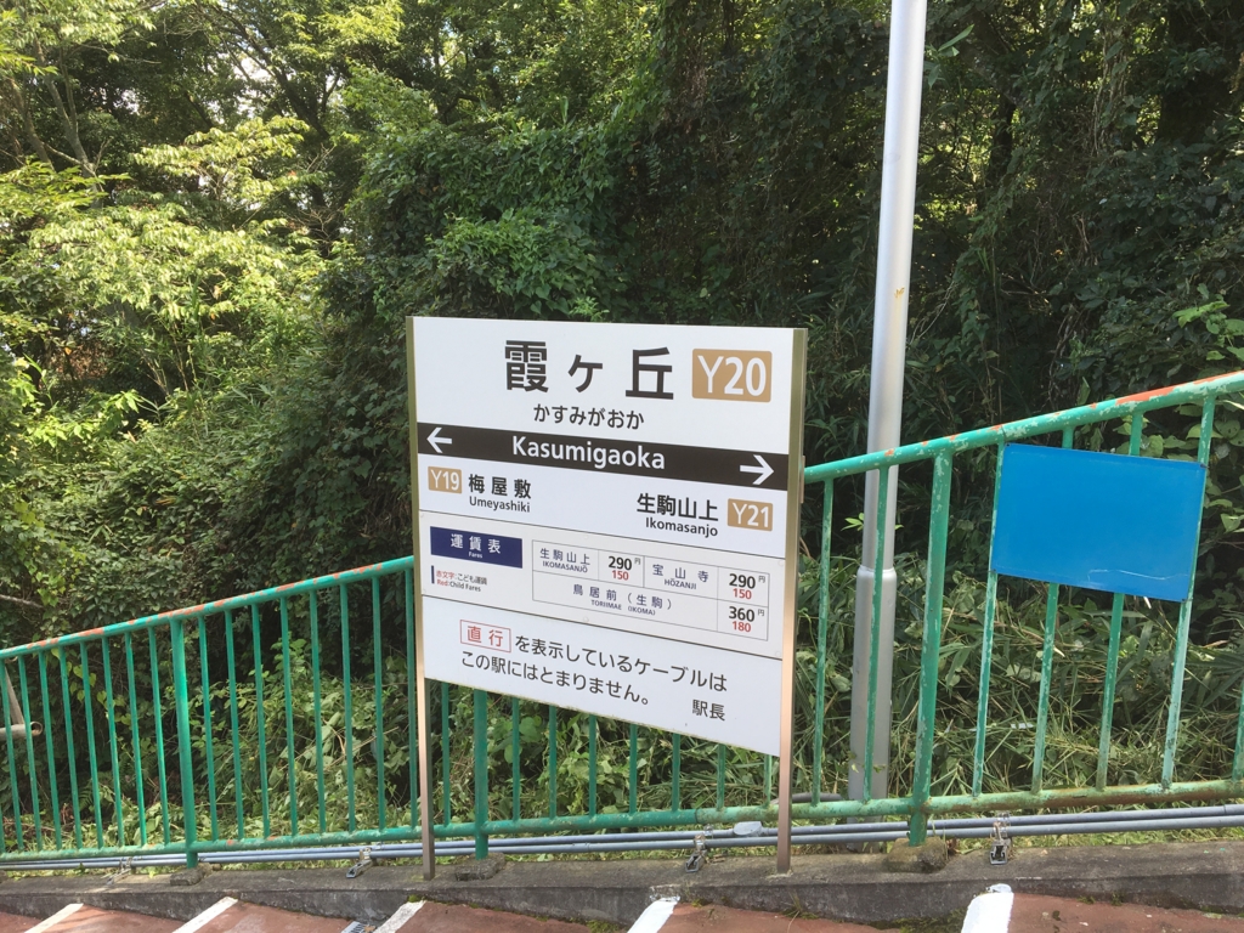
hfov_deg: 61.7
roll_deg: -0.4
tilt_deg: -12.2
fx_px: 1042
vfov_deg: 48.2
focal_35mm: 29
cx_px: 622
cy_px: 466
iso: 25
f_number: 2.2
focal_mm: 4.15
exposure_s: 1/286
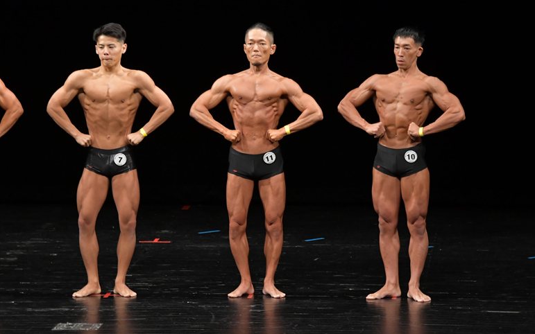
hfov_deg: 8.0
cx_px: 268
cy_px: 156
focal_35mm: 261
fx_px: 3806
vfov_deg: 5.0
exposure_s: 1/400
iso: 2500
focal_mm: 170
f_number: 5.6
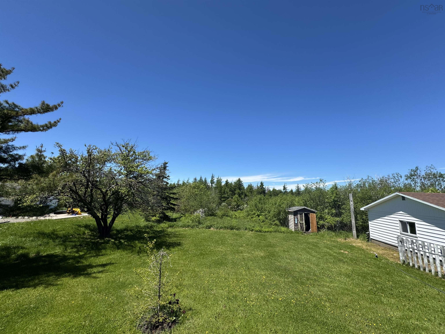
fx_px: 180
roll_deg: -0.1
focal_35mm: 14
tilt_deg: +9.6
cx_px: 222
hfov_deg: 102.1
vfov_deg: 85.7
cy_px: 167
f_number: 2.2
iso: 50
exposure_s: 1/1927
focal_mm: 2.22
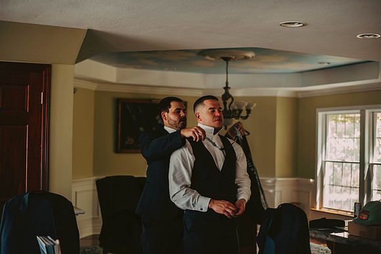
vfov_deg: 27.0
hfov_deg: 39.6
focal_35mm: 50
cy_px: 127
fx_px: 529
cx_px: 190
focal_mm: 50
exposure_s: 1/160
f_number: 2
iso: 640
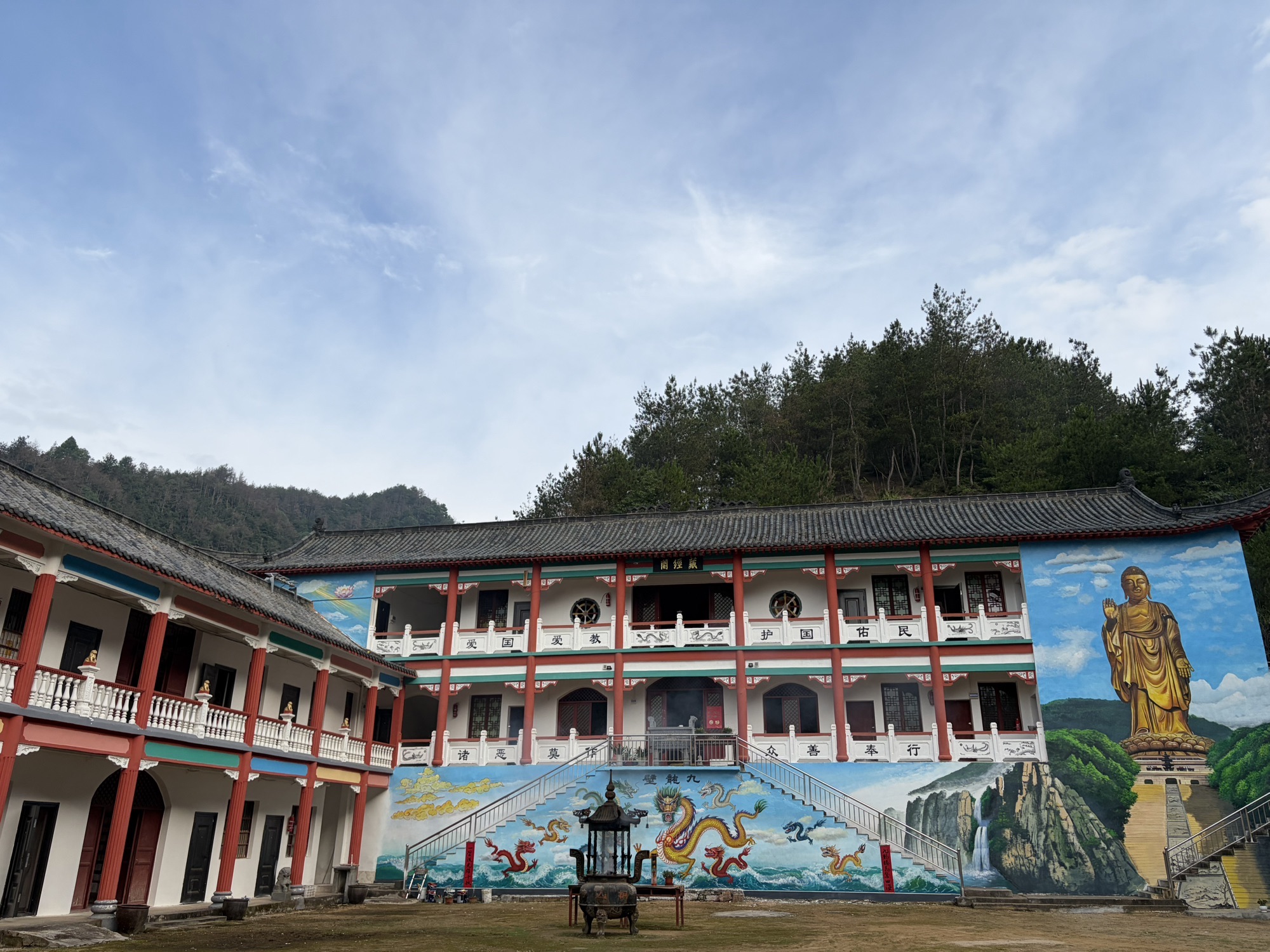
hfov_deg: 67.3
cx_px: 635
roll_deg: +0.2
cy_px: 476
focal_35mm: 26
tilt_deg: +21.6
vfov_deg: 53.1
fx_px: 954
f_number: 1.6
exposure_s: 1/2747
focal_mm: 5.96
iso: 50
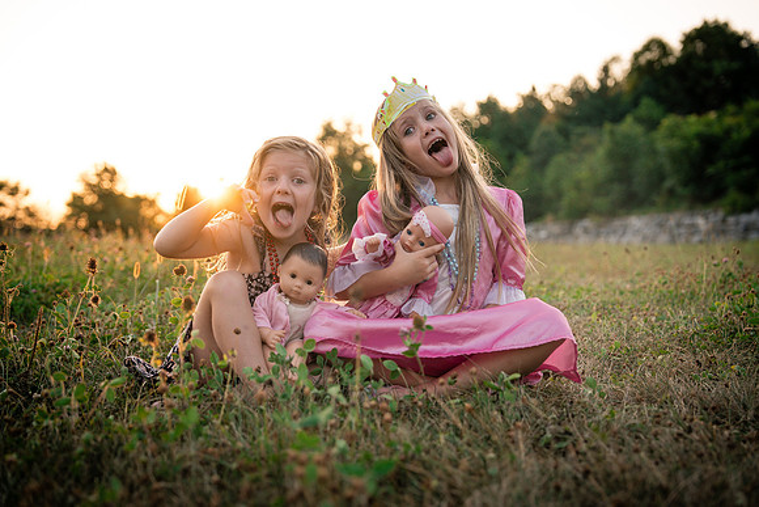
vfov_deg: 27.0
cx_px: 380
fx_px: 1054
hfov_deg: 39.6
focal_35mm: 50
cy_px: 254
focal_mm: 50
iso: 250
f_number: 2.8
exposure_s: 1/500
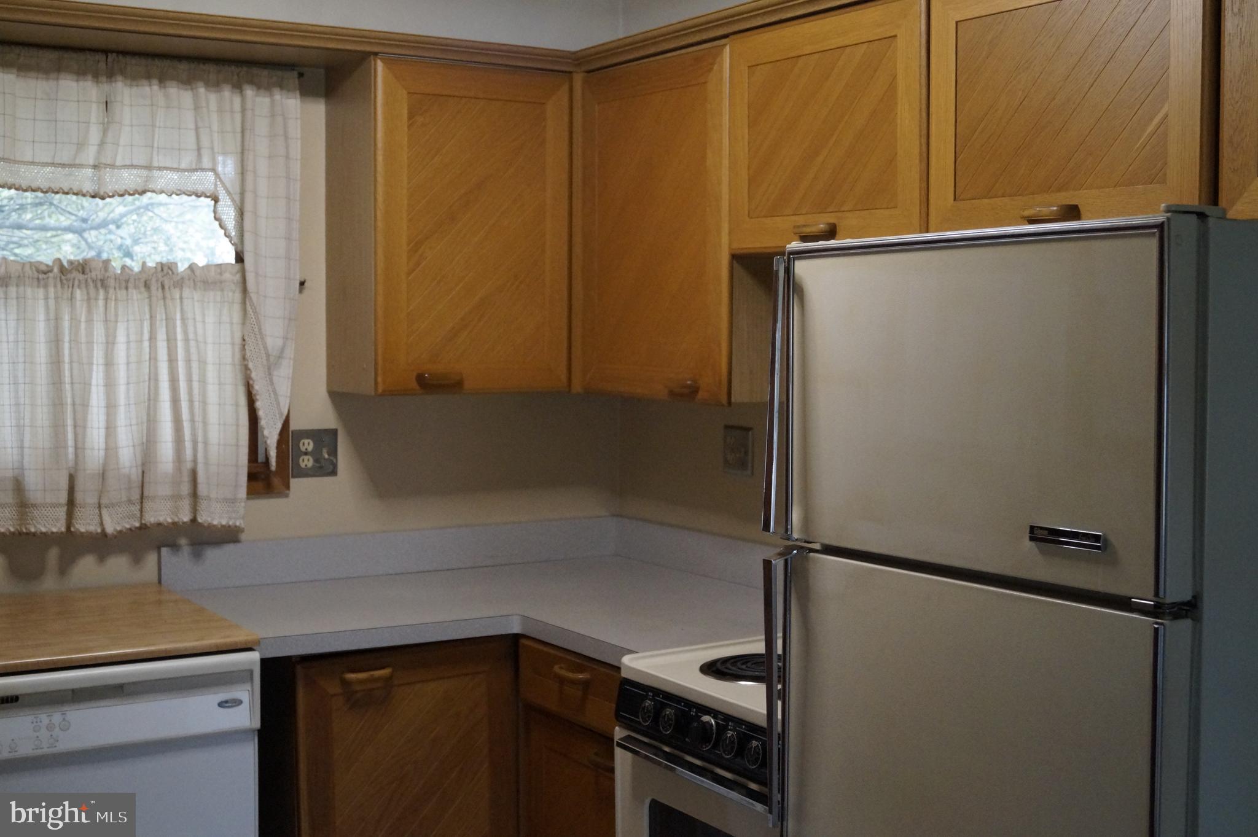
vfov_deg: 31.9
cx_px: 629
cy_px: 418
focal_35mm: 42
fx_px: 1467
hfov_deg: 46.4
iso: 2500
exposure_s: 1/160
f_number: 4.5
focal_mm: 28
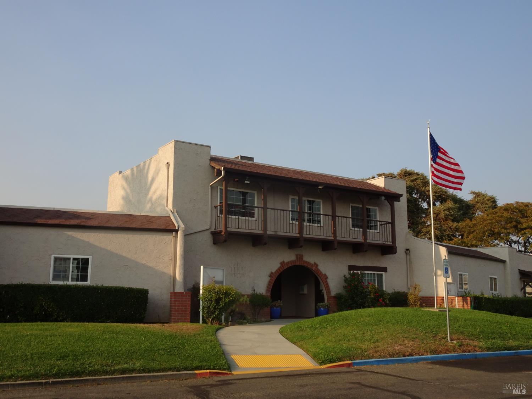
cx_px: 266
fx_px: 538
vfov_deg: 40.7
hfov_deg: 52.6
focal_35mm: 35
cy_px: 200
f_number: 4.5
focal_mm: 5.98
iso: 80
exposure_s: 1/400
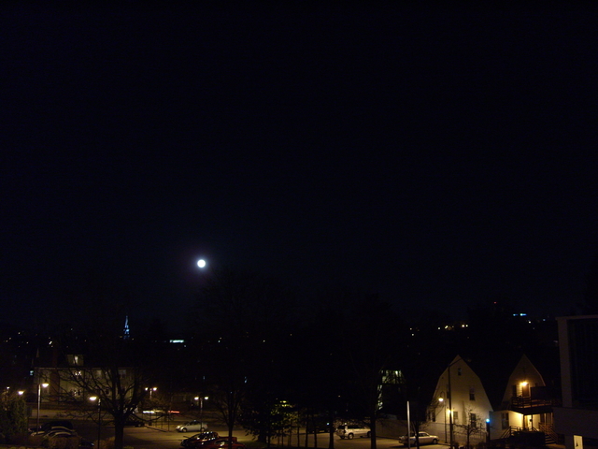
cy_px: 224
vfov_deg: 40.7
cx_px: 299
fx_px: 605
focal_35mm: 35
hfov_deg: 52.6
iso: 200
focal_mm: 7.8
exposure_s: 1/4
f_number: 2.8
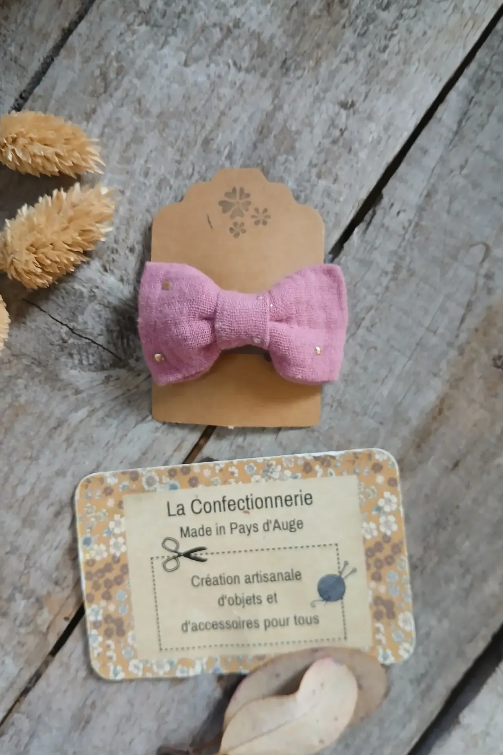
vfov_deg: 65.5
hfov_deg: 46.4
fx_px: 587
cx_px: 249
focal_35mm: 28
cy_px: 382
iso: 200
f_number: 1.8
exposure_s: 1/33.3
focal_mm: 3.98
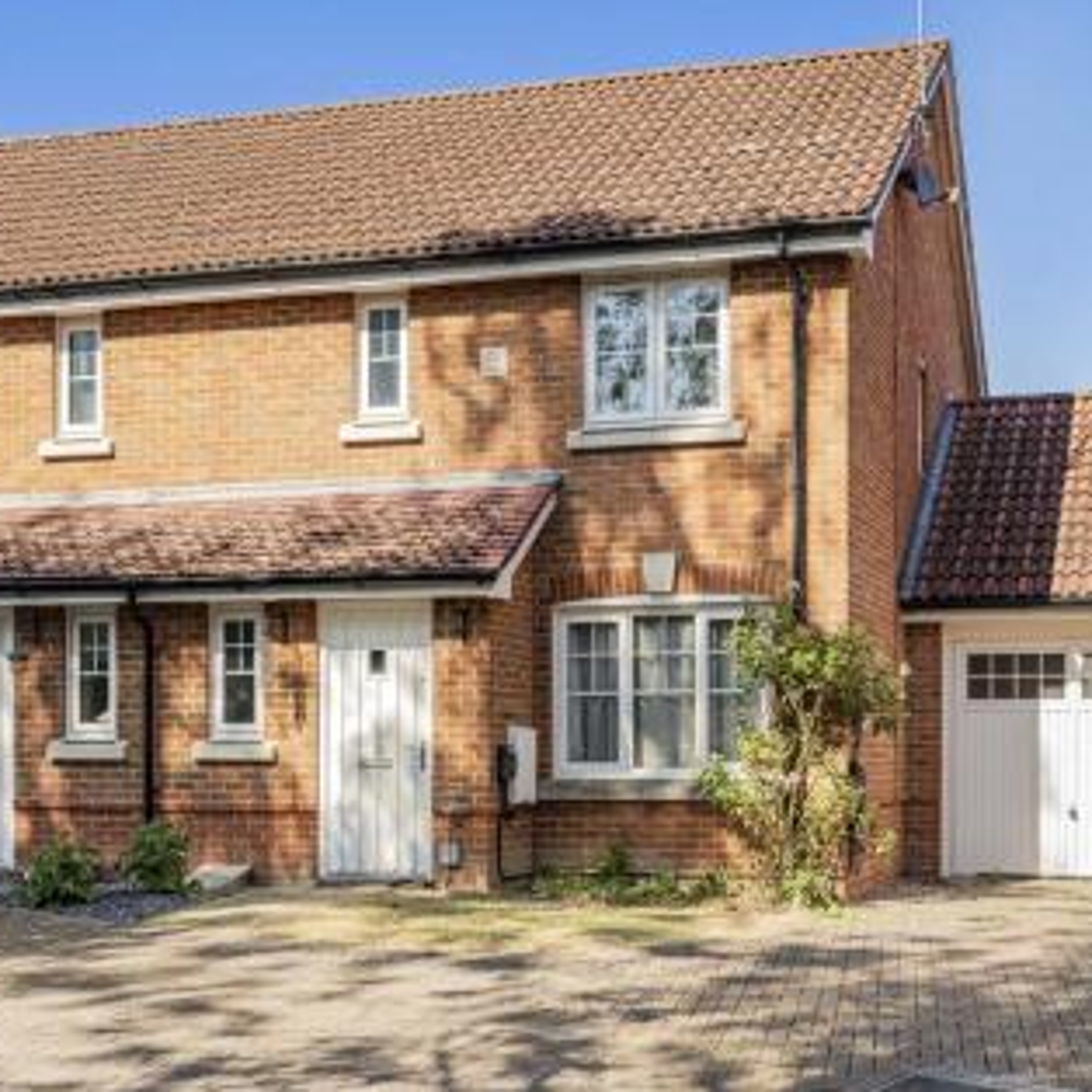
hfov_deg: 37.2
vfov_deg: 37.6
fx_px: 1606
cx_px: 718
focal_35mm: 45
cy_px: 544
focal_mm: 35
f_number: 8
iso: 640
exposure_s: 1/400
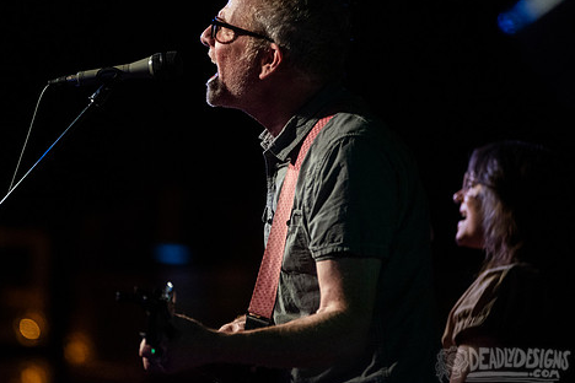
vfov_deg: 5.5
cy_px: 153
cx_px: 225
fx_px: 3961
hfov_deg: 8.3
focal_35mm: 248
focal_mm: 200
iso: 2000
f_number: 3.2
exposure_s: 1/100
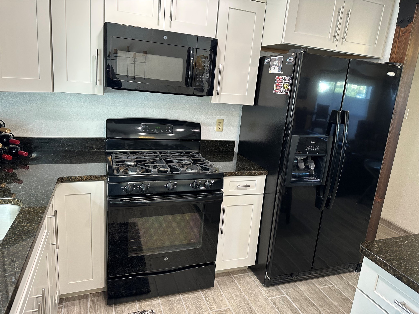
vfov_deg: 56.8
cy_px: 157
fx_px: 291
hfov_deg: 71.6
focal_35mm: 24
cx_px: 210
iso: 160
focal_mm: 6.86
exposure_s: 1/60
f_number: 1.78
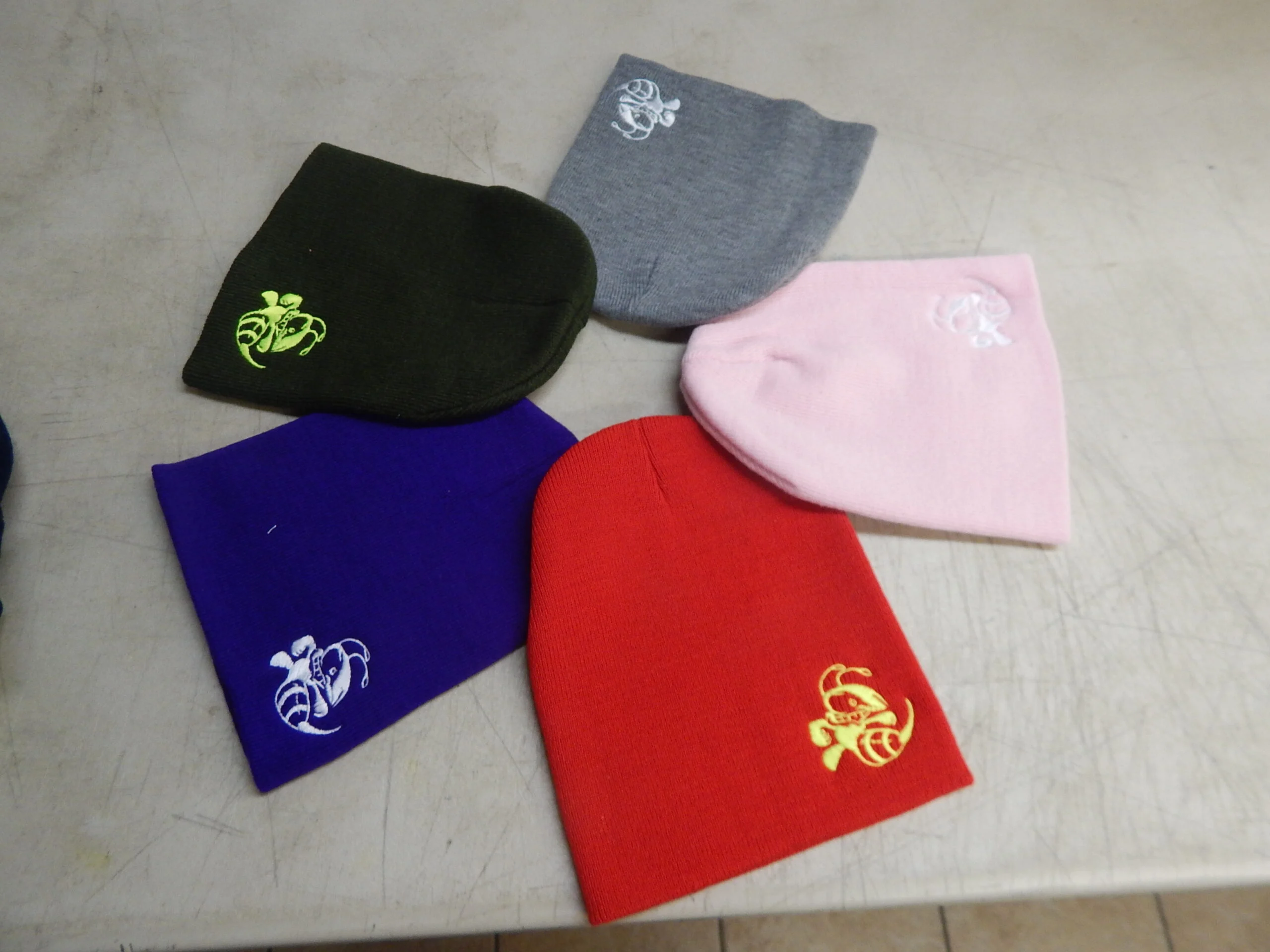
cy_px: 476
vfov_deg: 61.1
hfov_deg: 76.4
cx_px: 635
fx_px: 807
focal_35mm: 22
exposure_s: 1/30
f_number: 3
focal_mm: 4
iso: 200
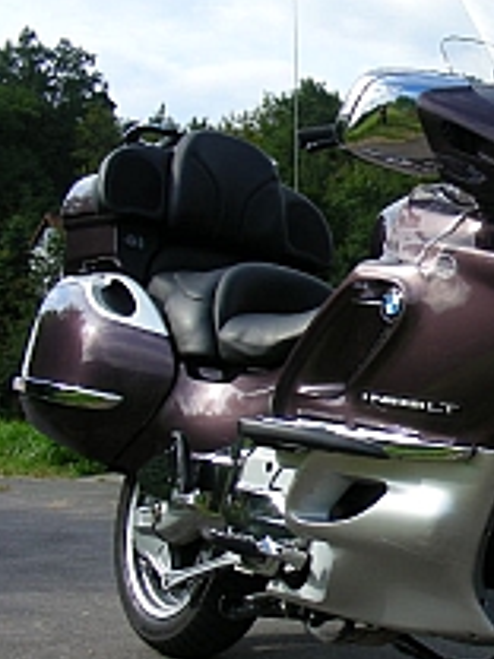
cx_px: 516
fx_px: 1389
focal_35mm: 73
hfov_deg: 19.5
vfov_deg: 26.7
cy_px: 339
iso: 50
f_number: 4
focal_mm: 6.3
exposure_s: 1/278
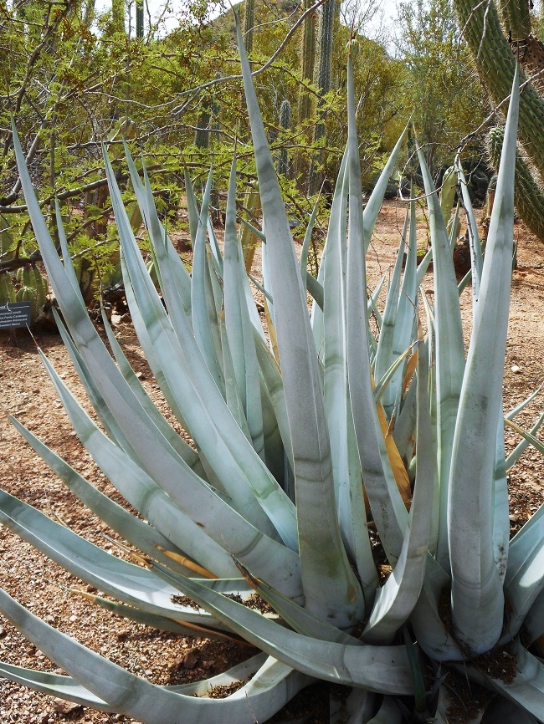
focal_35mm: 34
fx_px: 712
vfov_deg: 53.9
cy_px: 362
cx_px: 272
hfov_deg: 41.8
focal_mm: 6
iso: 80
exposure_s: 1/320
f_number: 4.2
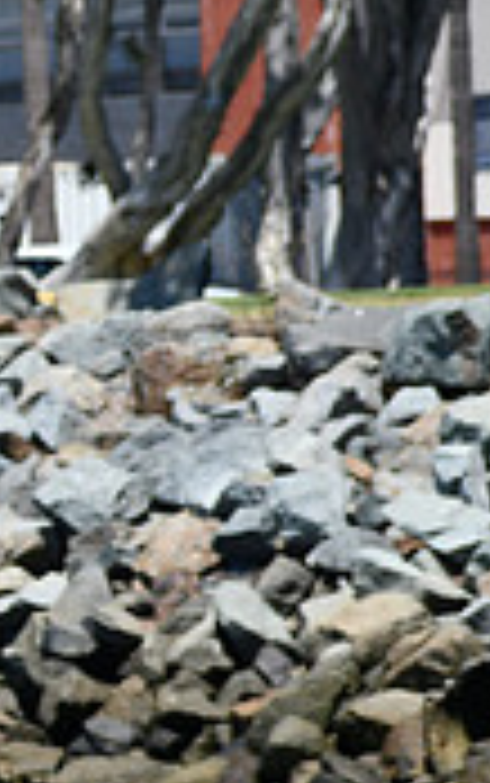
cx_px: -688
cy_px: 502
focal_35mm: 765
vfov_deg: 2.7
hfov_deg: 1.7
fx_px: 16318
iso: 200
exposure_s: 1/1250
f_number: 6.3
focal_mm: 150
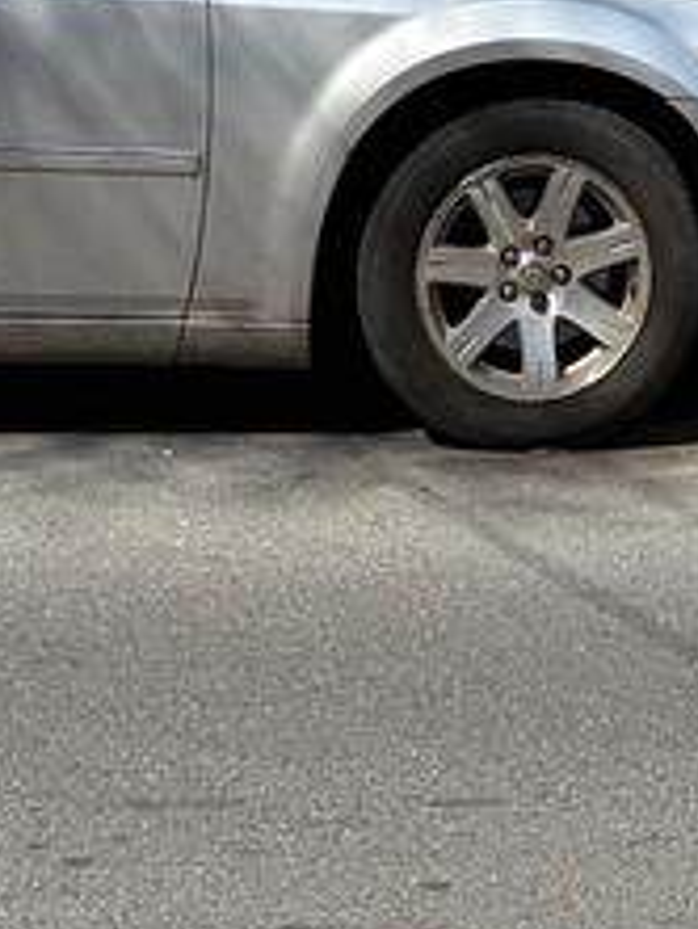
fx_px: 3411
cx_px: 669
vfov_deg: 13.4
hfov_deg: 11.6
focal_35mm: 127
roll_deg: +0.2
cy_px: -912
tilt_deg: +8.8
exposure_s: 1/2283
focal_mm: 5.96
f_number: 1.6
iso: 50
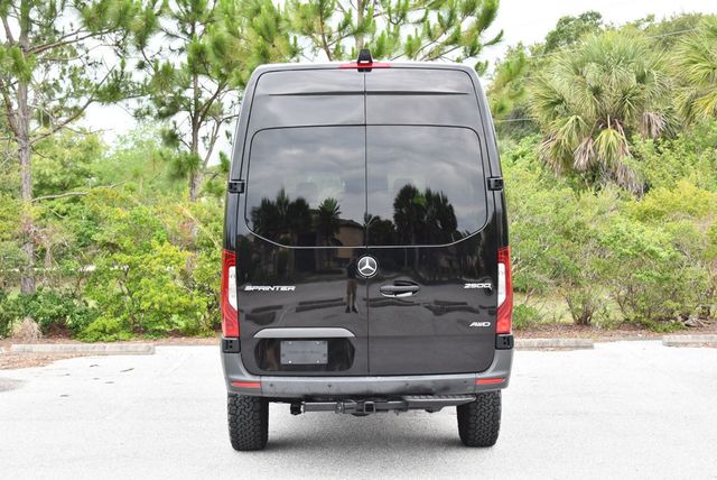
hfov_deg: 33.4
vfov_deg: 22.7
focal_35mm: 60
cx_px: 358
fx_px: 1196
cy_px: 240
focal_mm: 30
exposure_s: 1/250
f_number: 4.5
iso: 500
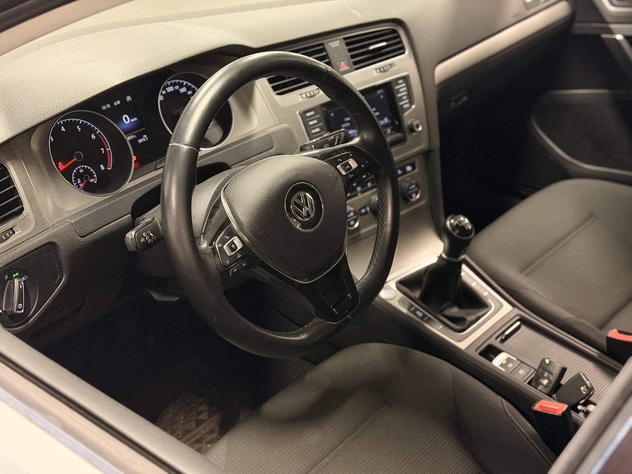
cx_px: 316
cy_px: 237
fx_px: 876
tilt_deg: -31.8
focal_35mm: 48
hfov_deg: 39.7
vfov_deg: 30.3
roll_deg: +2.0
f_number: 1.78
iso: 320
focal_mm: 6.76
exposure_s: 1/33
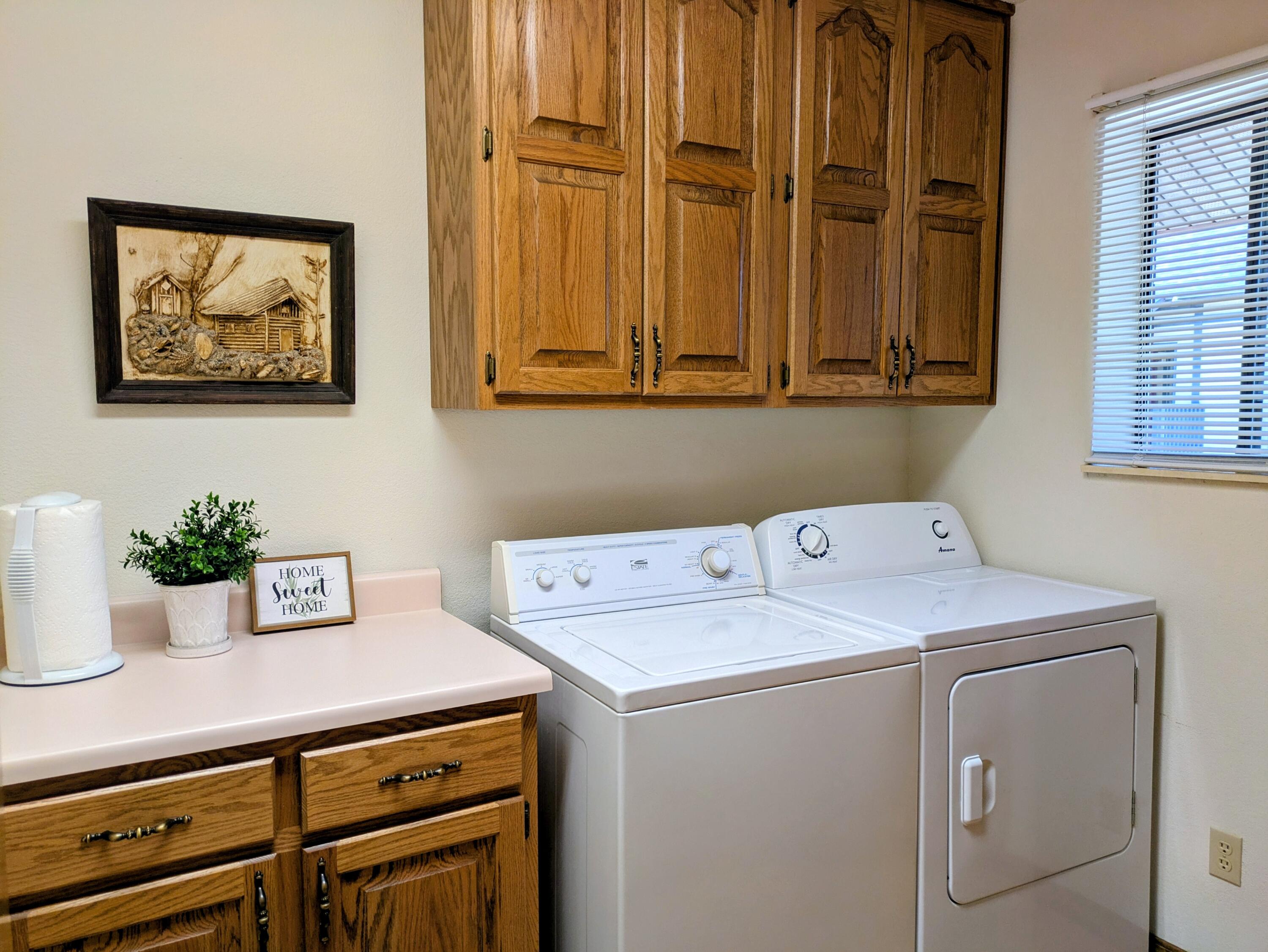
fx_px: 916
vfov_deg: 54.9
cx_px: 634
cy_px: 476
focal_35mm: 25
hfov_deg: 69.4
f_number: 1.89
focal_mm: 5.43
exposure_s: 1/120
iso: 230
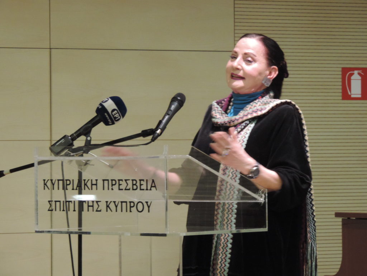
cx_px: 184
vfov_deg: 8.0
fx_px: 1961
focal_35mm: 185
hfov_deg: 10.7
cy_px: 138
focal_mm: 33
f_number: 4.6
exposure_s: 1/30
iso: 800
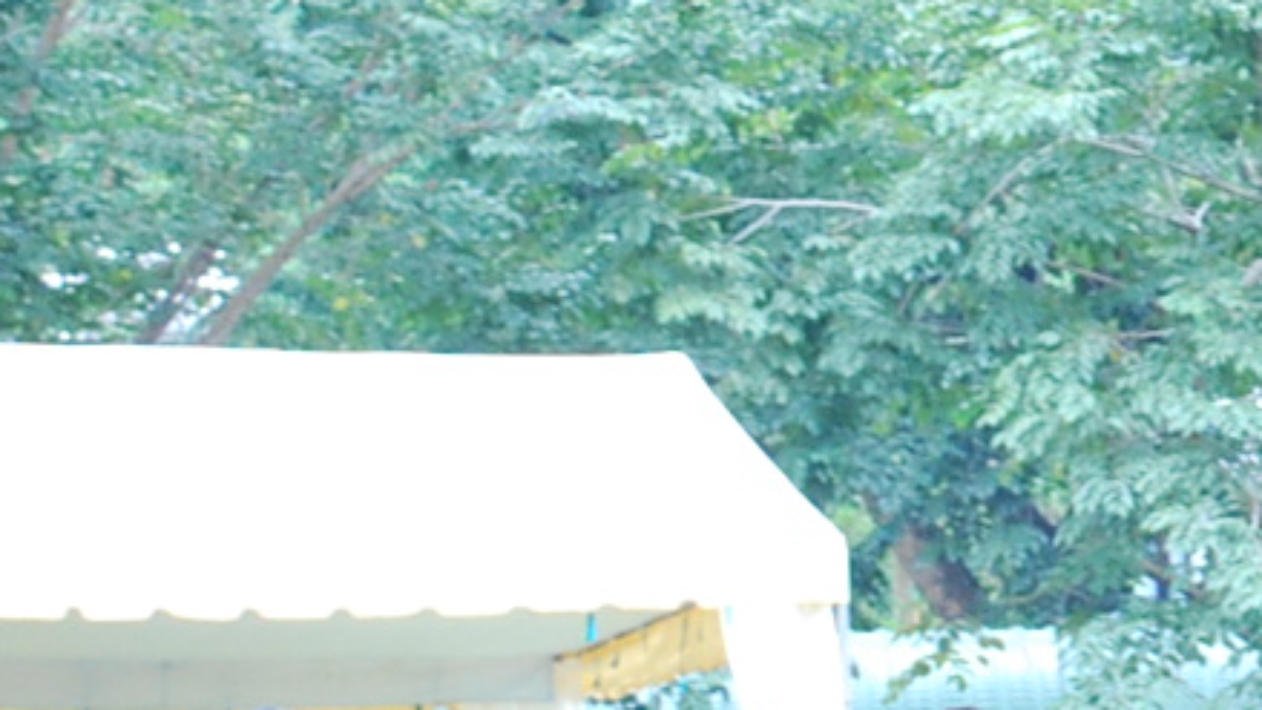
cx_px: 1728
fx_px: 6961
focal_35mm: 208
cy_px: 193
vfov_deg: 5.8
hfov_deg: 10.1
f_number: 4.8
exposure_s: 1/50
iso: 800
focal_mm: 30
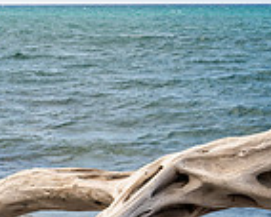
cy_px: 325
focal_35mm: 103
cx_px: 55
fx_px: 827
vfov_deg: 14.0
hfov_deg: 18.4
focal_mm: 26
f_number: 11
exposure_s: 1/320
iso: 125
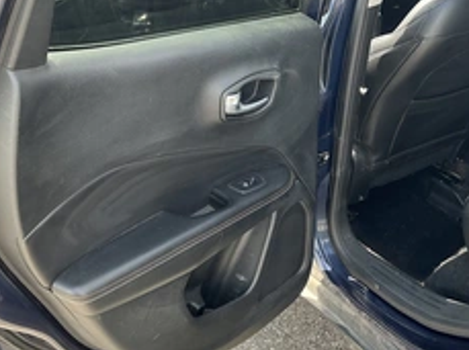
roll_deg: -0.5
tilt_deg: -24.7
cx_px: 301
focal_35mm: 49
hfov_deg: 38.6
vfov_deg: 29.5
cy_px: 135
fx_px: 663
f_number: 1.8
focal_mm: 3
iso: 32
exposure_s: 1/122
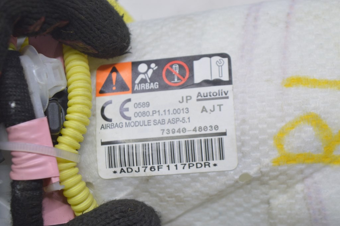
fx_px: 779
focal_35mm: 82
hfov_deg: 24.6
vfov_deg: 16.5
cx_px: 170
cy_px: 113
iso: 400
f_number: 5.6
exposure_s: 1/20
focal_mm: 55
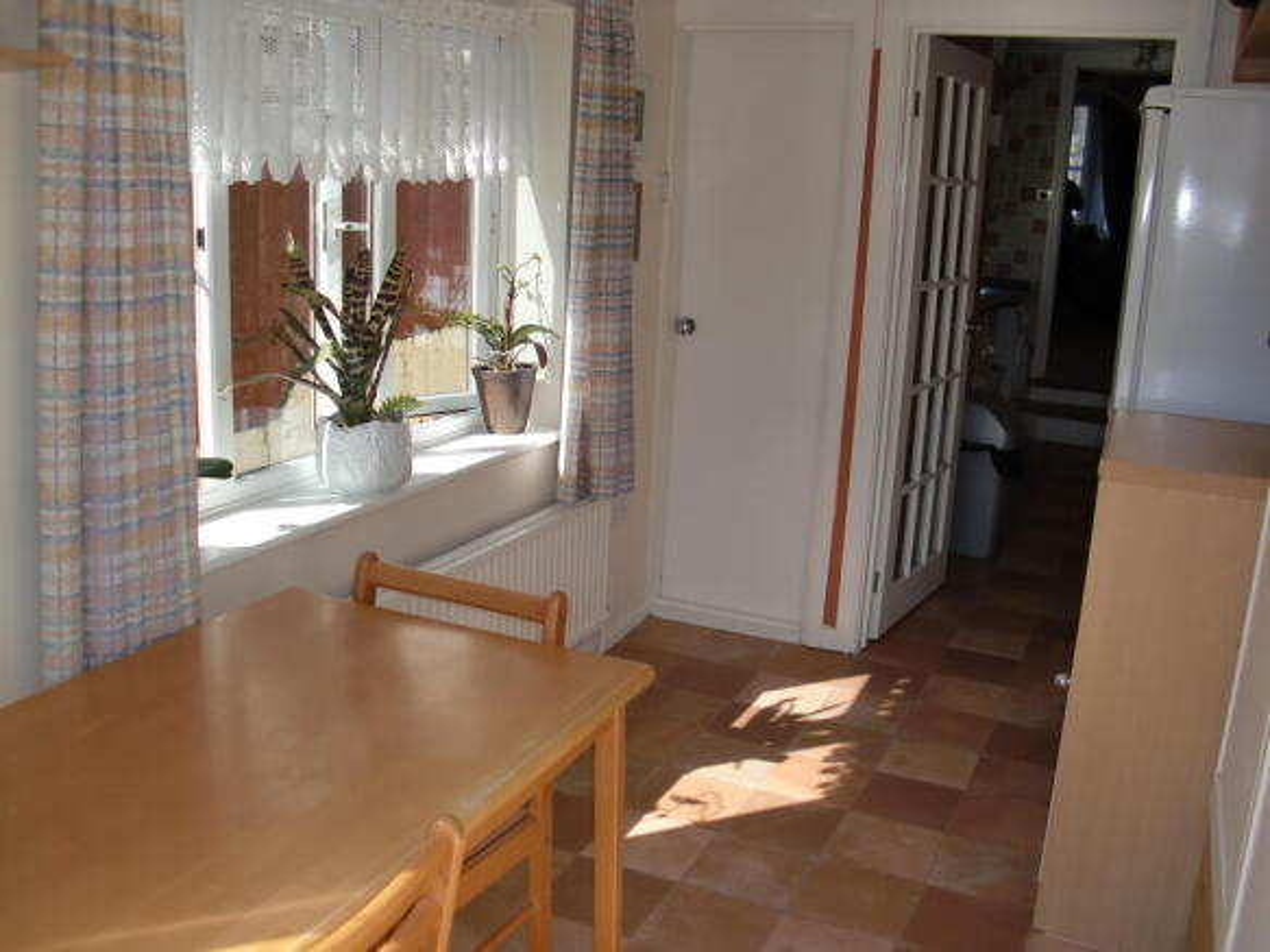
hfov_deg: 51.4
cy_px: 476
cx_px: 635
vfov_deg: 39.6
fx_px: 1321
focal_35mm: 36
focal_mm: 6.3
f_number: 2.8
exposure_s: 1/500
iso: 64
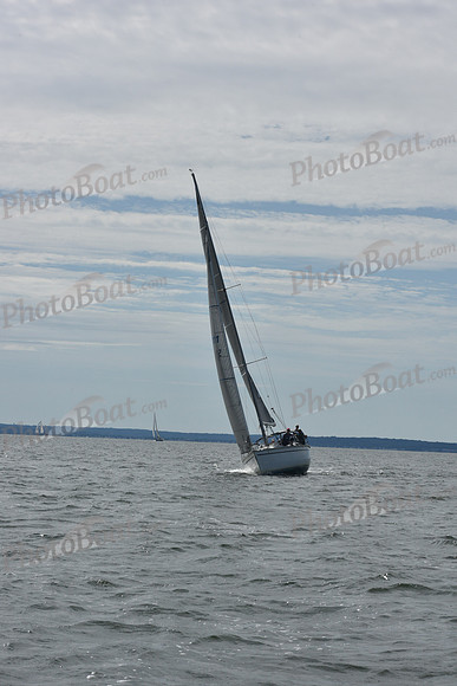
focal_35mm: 92
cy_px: 343
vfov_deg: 22.1
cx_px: 228
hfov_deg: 14.9
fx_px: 1751
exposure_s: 1/1000
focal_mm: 92
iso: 320
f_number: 13
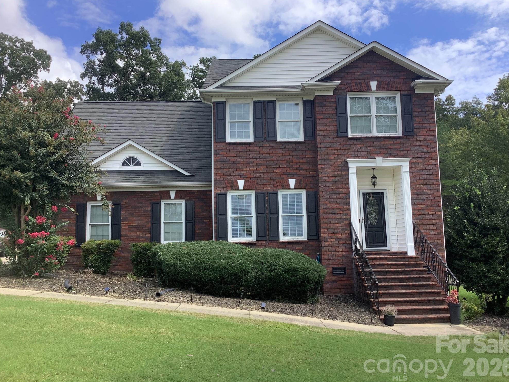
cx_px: 255
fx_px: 471
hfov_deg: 56.8
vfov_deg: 44.2
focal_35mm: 32
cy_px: 188
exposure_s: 1/617
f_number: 2.4
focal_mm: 3.3
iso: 25
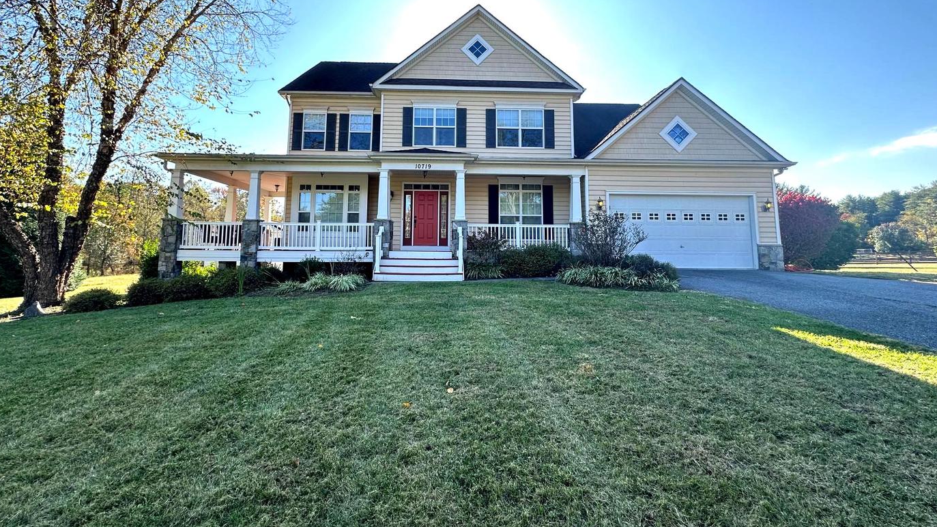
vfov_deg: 66.4
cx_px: 452
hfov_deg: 99.3
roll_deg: -0.6
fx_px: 397
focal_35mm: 16
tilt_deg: +5.7
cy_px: 210
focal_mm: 2.22
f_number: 2.2
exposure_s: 1/376
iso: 40
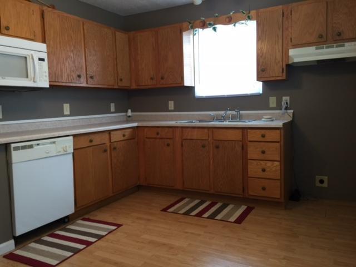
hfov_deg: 61.7
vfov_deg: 48.2
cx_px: 178
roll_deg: +1.0
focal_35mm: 29
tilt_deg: -3.8
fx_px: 298
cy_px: 134
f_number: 2.2
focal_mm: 4.15
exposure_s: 1/30
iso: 40
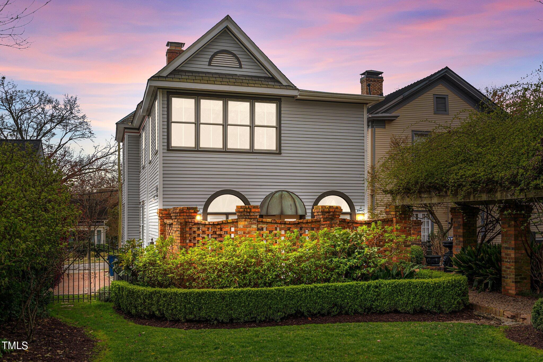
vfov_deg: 37.8
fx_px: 528
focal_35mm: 35
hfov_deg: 54.4
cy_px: 181
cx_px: 272
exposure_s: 1/60
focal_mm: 35
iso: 100
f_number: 4
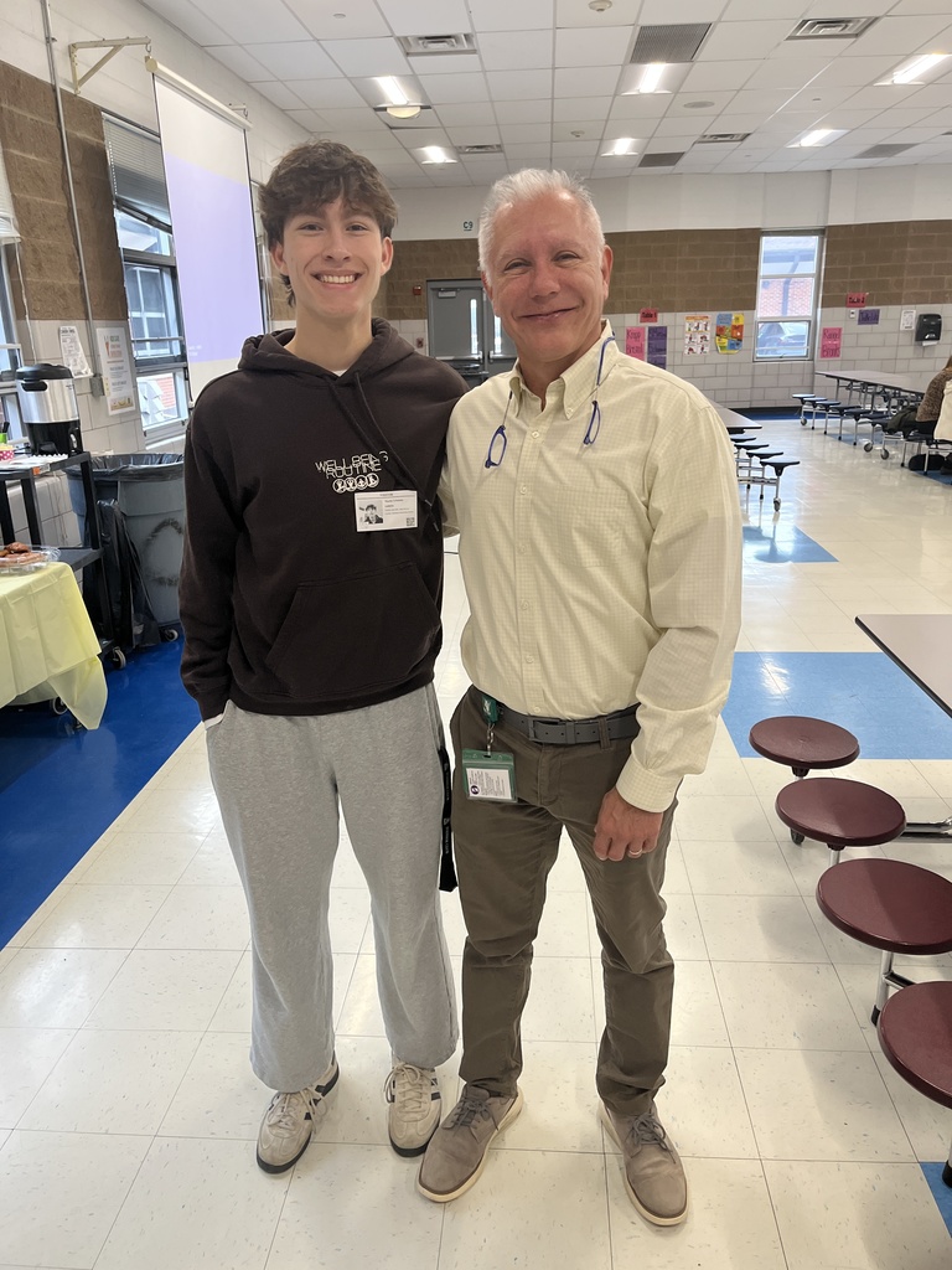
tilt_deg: -16.8
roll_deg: +2.0
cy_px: 635
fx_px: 953
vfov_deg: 67.3
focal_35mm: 26
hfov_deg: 53.1
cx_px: 476
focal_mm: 5.1
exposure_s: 1/118
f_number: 1.6
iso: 125
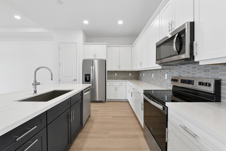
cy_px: 76
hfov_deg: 104.3
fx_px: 88
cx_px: 113
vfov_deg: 81.2
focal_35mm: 14
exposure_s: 1/13
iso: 200
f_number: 10
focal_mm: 14
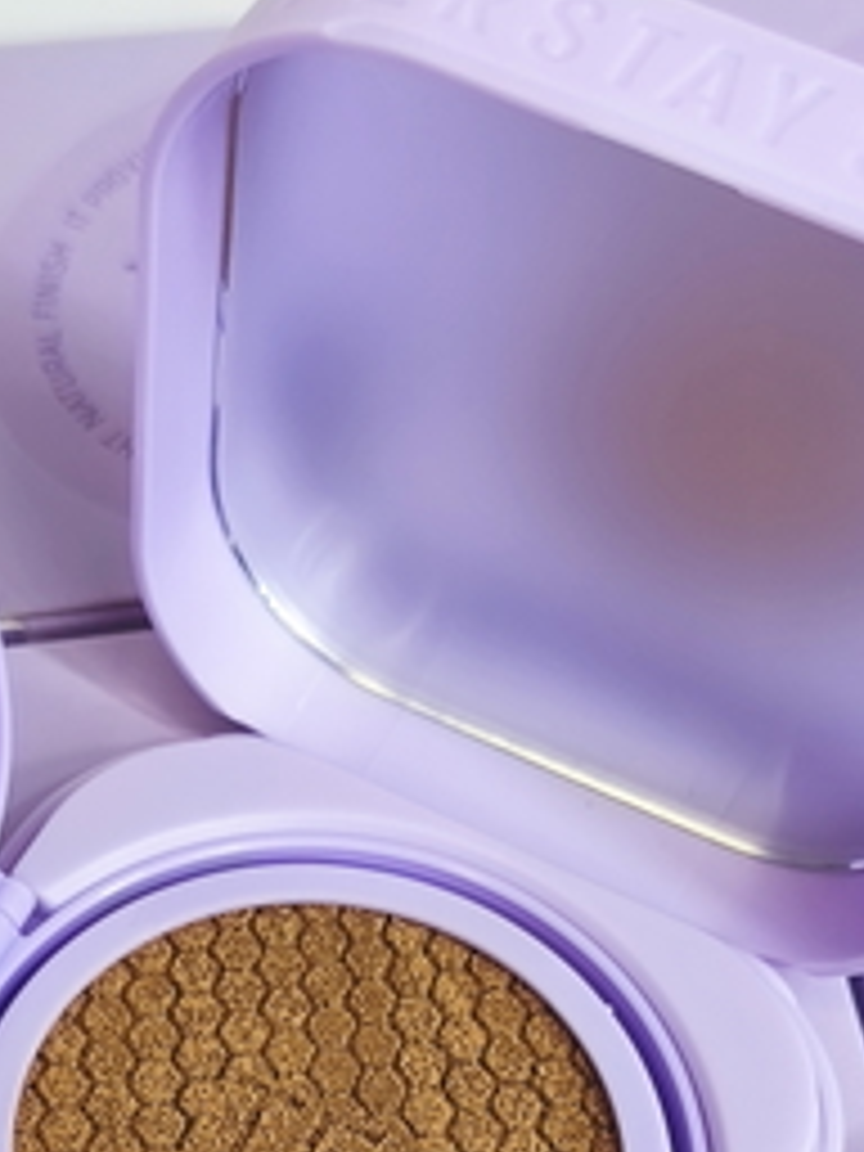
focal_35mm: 73
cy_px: 1163
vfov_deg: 25.3
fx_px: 2429
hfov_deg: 20.1
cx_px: 360
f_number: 1.65
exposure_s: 1/99.9
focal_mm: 6.18
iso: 400
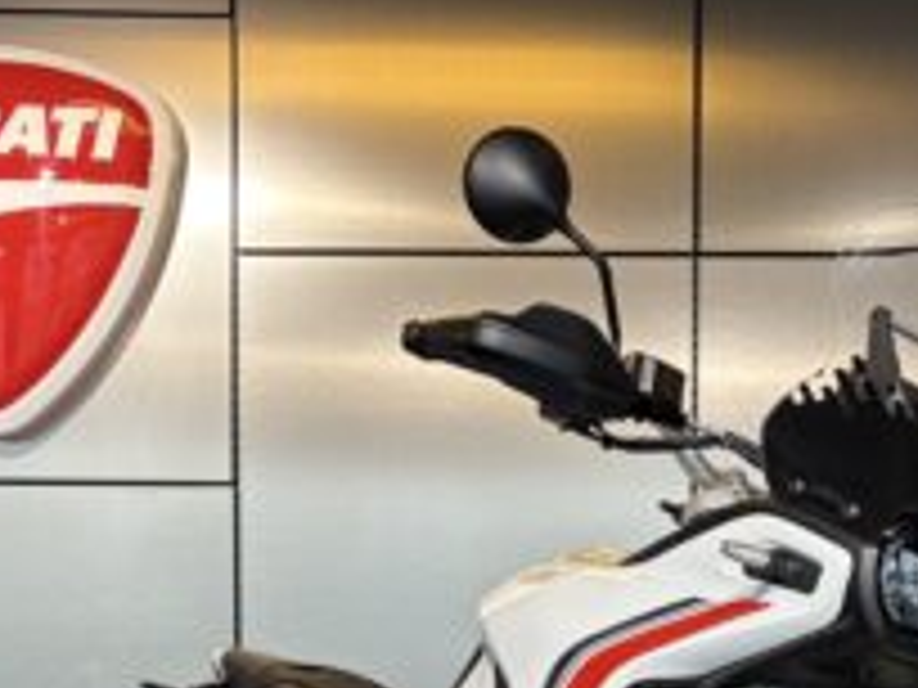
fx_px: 1803
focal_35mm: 68
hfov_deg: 28.3
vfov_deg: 20.2
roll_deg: -0.6
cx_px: 637
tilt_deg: -2.5
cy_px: 836
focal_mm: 5.96
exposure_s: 1/100
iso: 125
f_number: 1.6
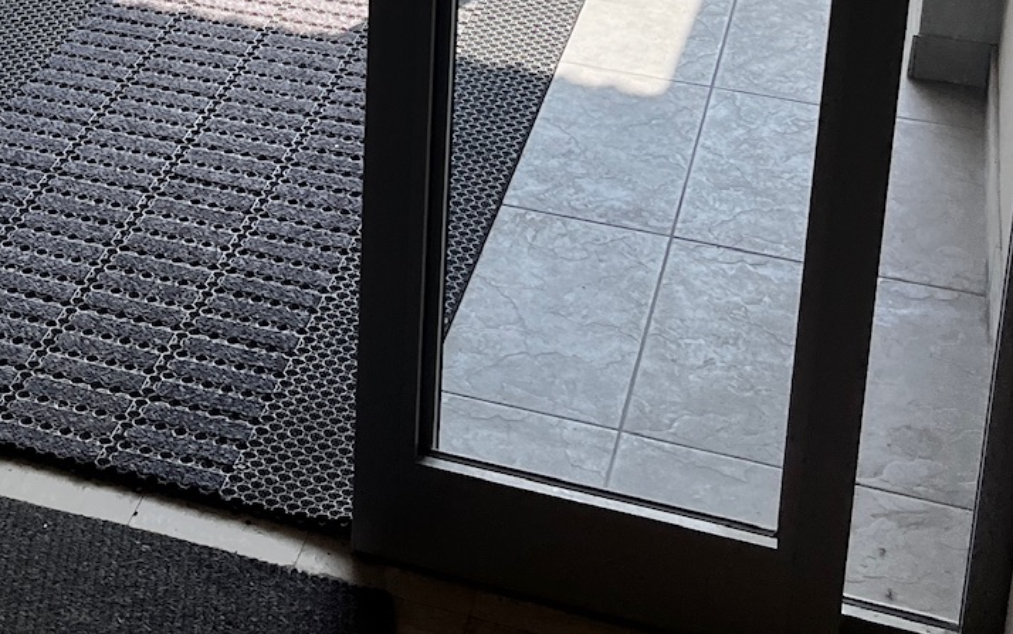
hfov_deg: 24.8
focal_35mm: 79
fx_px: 2182
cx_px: -11
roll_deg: +2.5
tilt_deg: -17.7
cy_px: -275
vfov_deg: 15.4
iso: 50
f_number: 1.6
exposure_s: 1/746
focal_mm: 5.1
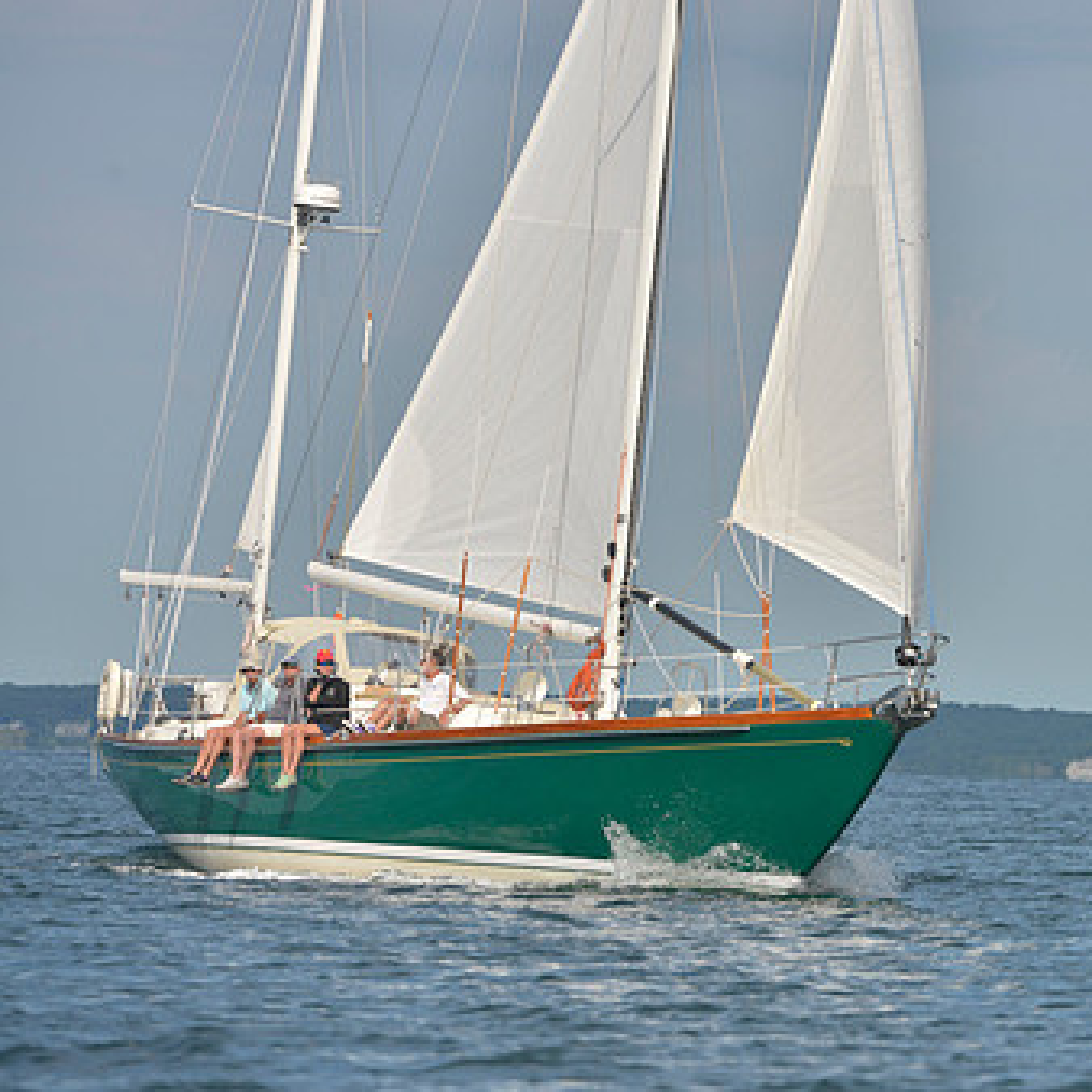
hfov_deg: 4.1
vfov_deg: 4.1
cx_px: 911
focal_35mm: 423
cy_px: 483
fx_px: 15097
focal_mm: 290
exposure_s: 1/1600
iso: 280
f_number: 8
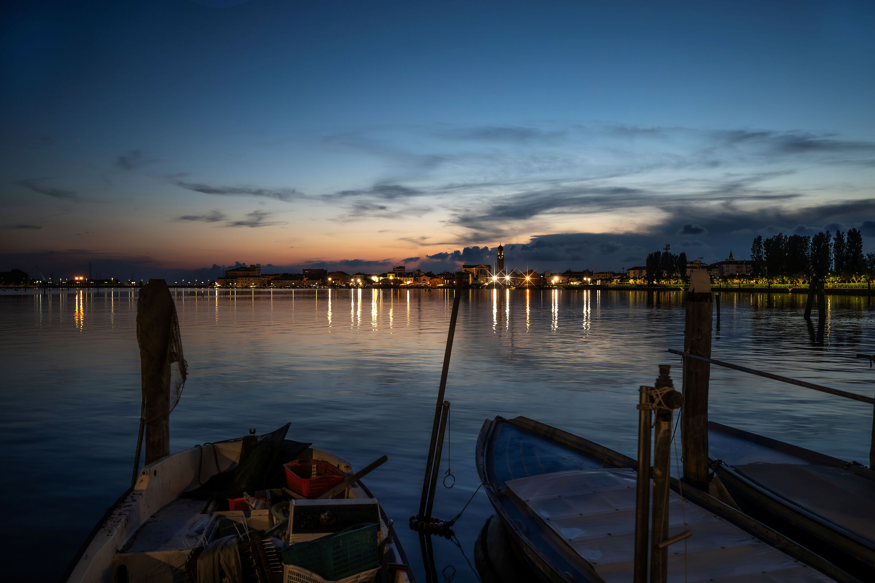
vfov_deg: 43.6
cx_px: 438
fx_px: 729
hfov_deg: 62.0
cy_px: 292
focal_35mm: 30
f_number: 4
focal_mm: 30
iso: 800
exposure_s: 1/8
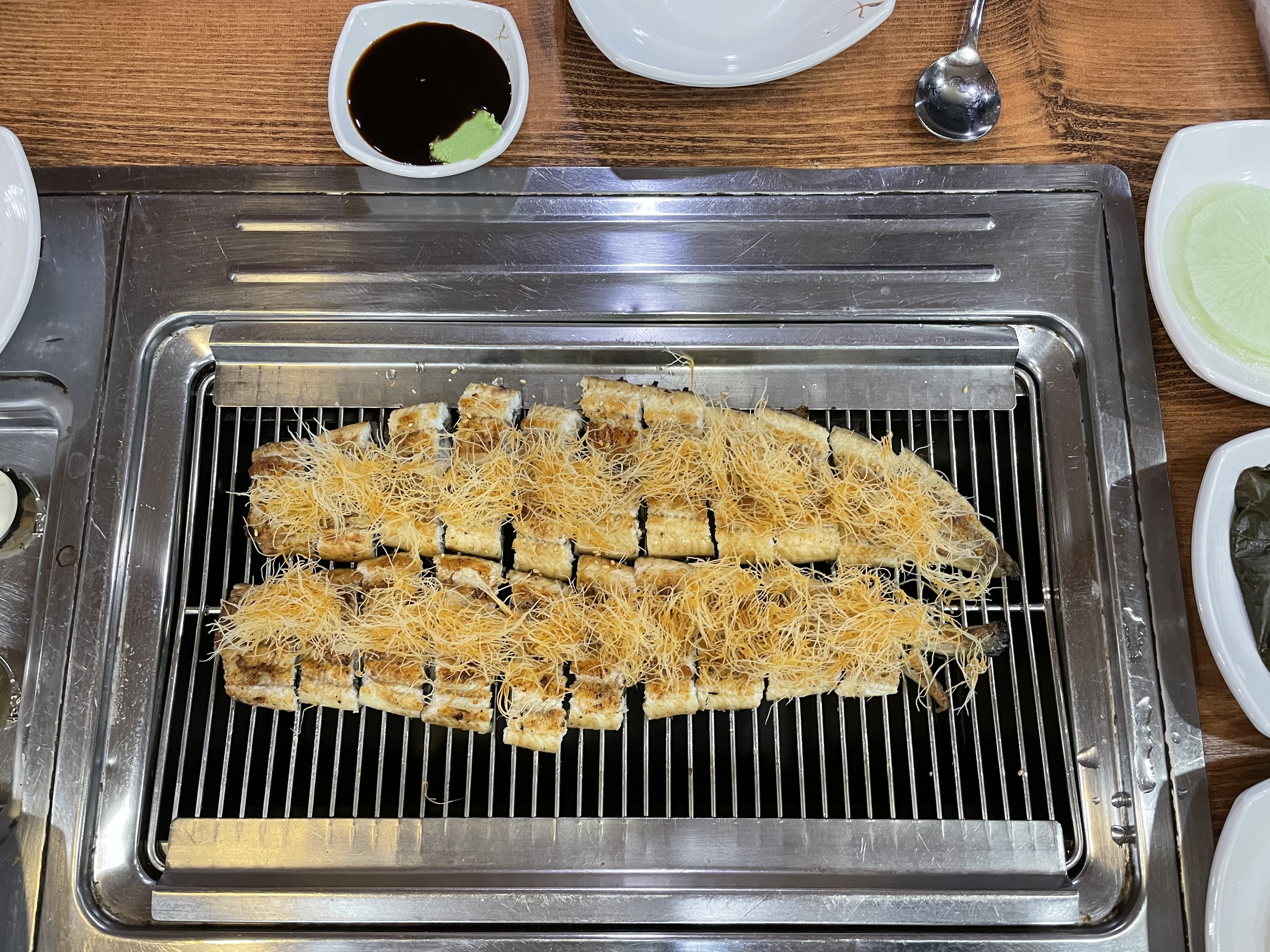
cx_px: 635
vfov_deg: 53.1
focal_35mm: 26
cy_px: 476
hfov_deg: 67.3
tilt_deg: -77.1
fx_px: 954
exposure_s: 1/60
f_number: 1.6
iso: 250
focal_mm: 4.2
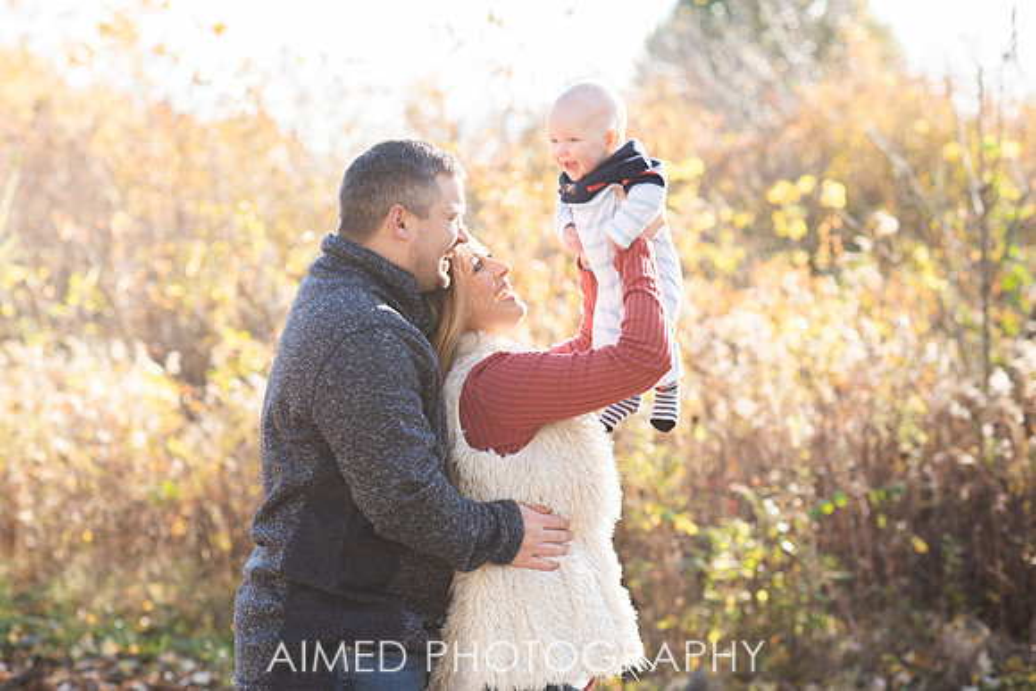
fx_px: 2447
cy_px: 346
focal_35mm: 85
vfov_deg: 16.1
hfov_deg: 23.9
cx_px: 518
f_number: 3.2
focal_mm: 85
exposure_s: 1/200
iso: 100
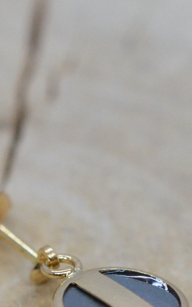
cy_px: 333
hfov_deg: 5.7
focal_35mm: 232
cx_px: 108
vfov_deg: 9.0
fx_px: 1942
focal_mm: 40
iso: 3200
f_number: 5.6
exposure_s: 1/2000
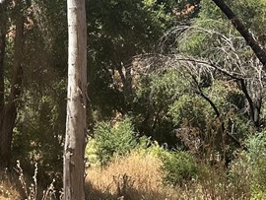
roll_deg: -0.7
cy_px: 106
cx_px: -33
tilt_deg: -0.3
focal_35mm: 91
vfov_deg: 16.3
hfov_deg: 20.4
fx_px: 700
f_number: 1.78
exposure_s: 1/1988
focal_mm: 6.86
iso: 80
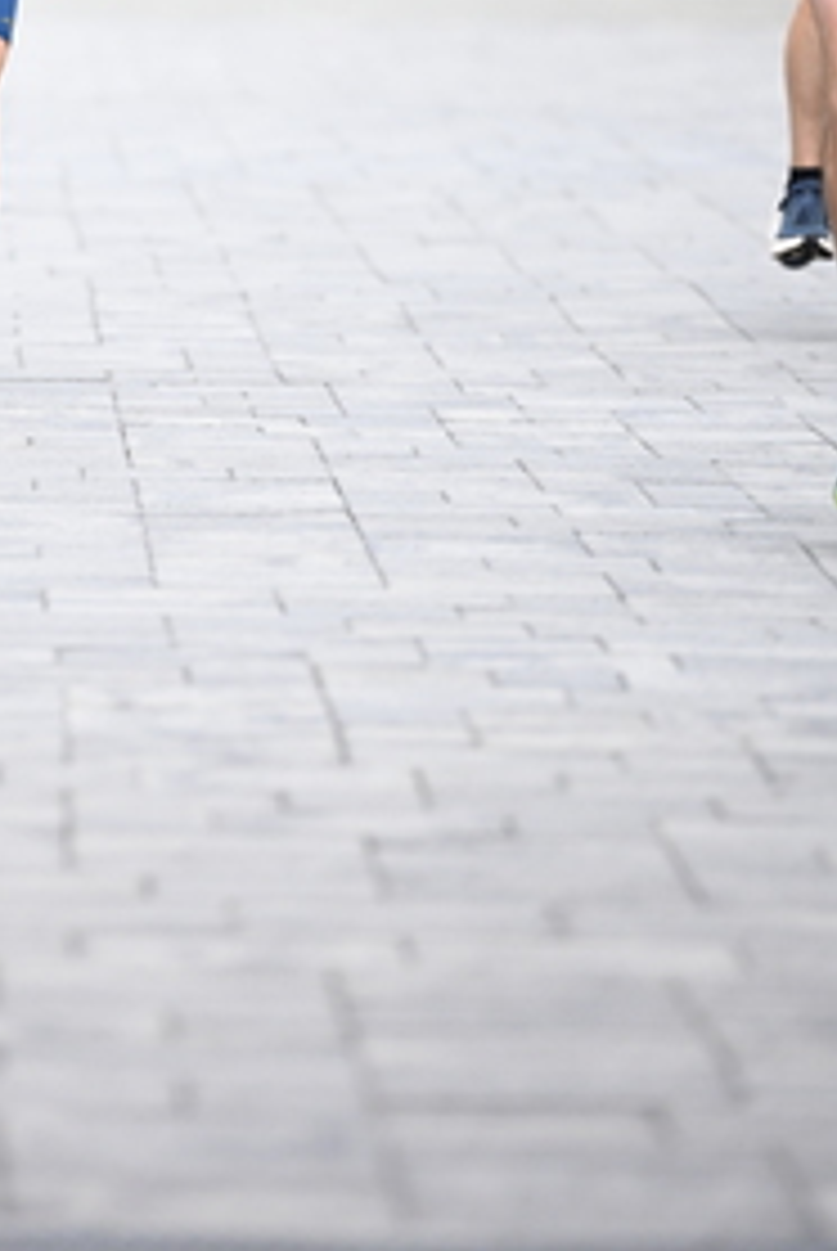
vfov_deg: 5.2
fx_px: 13740
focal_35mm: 395
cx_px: 16
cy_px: 94
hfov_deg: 3.5
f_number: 2.8
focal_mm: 200
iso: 1250
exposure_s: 1/1250
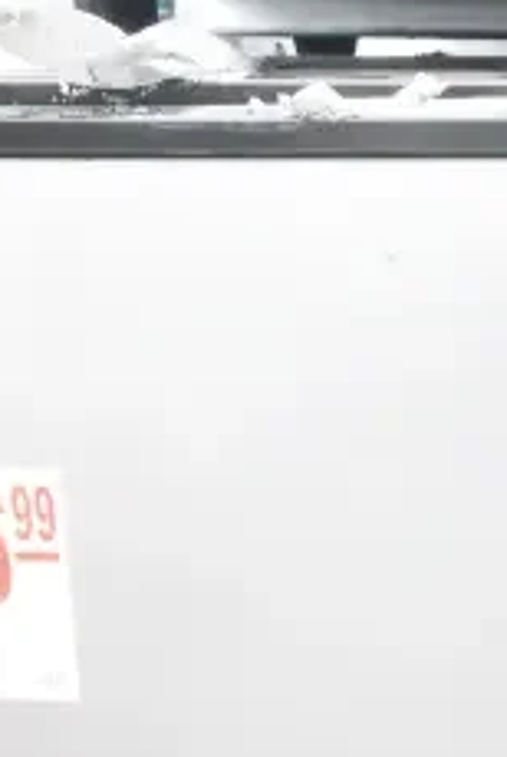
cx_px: 616
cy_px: 1254
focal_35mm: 119
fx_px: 2506
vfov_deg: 15.4
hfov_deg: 11.3
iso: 1600
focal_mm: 20
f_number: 8
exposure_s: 1/250
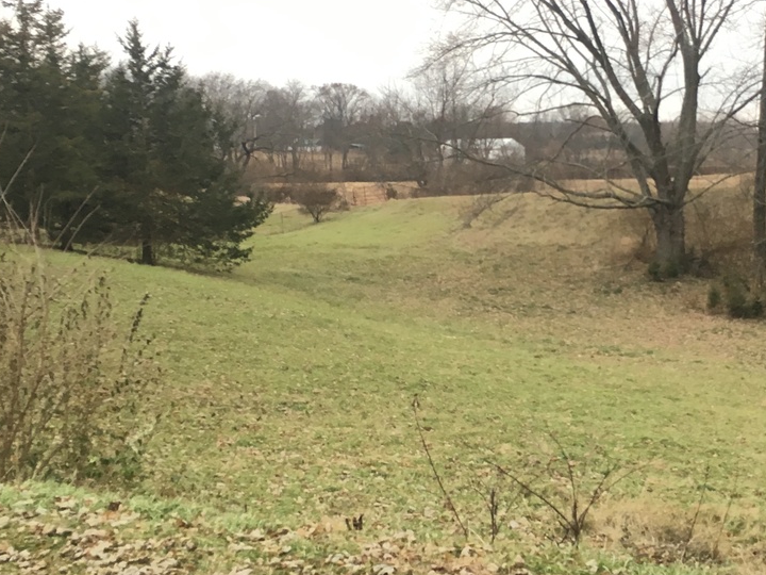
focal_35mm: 58
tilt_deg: -0.6
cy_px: 201
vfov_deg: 25.1
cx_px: 580
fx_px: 1283
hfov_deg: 32.6
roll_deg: +1.1
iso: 64
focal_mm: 4.15
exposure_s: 1/30
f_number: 2.2
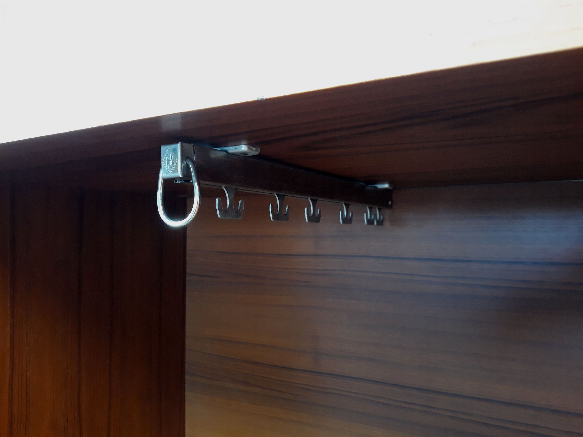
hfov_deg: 65.3
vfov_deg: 51.4
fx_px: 455
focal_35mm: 27
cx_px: 292
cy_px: 218
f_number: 1.7
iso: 125
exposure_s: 1/40
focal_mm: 3.71
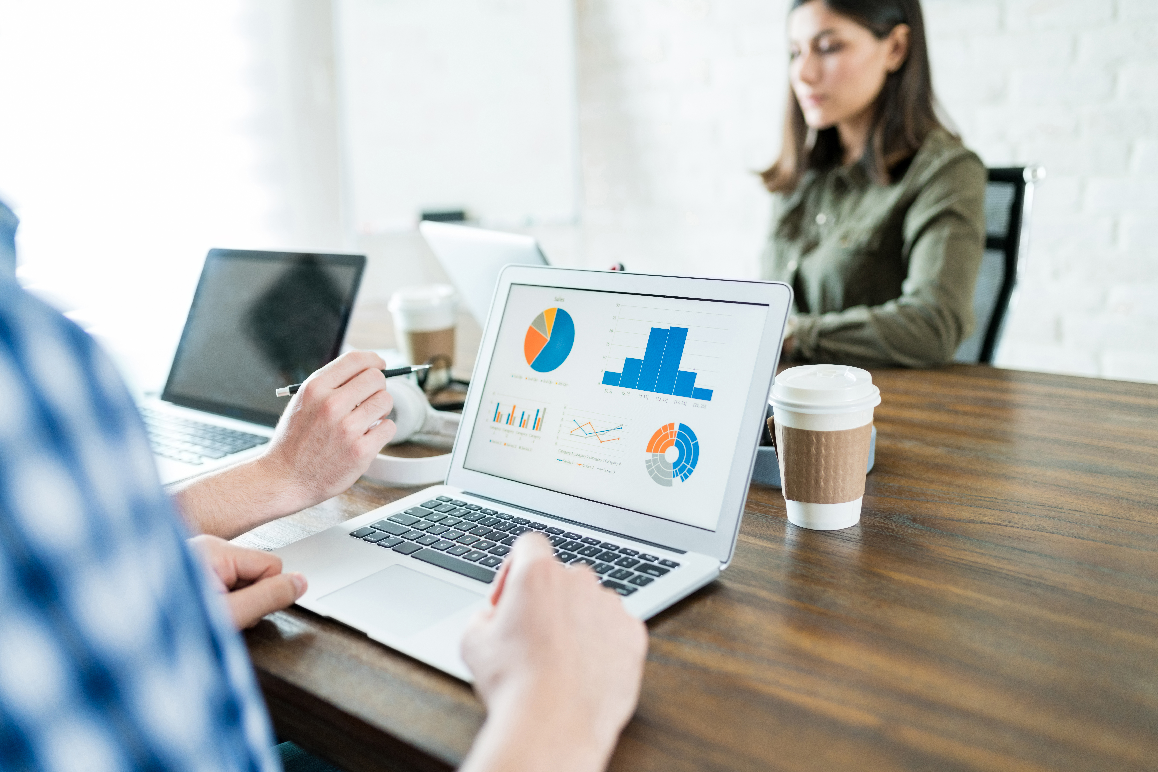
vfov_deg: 37.9
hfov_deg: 54.4
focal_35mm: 35
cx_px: 579
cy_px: 386
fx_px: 1126
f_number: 1.8
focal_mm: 35
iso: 800
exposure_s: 1/100
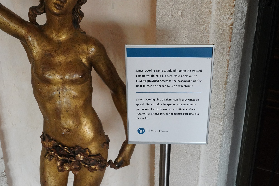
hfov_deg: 54.4
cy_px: 93
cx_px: 140
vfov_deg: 37.9
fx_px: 271
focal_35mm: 35
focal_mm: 35
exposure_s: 1/80
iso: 8000
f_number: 11
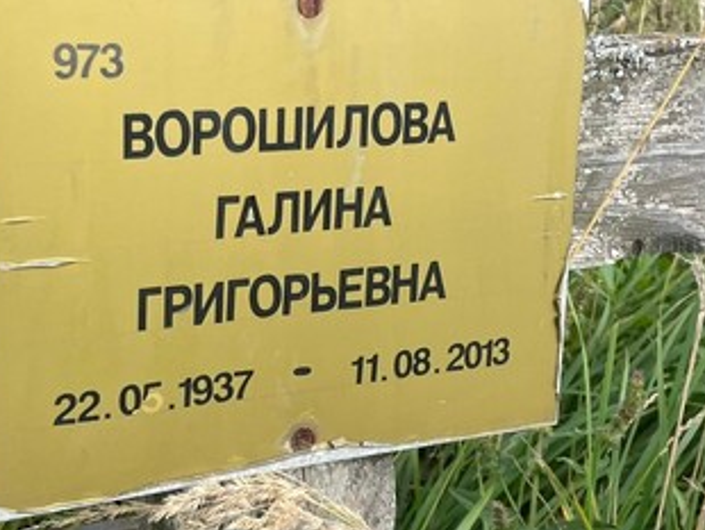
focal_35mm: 67
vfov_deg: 22.0
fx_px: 1366
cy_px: 280
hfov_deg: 28.8
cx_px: 264
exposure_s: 1/924
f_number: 1.6
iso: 32
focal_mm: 4.2
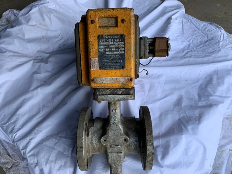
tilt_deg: -66.2
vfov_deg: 53.1
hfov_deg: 67.3
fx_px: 174
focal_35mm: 26
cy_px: 87
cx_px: 116
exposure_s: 1/570
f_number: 1.8
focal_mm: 4.25
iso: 25
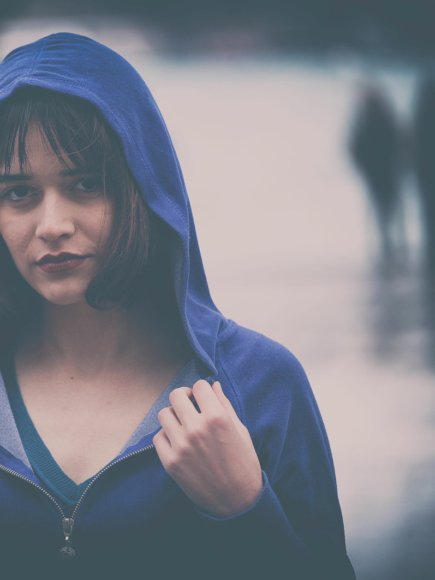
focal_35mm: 281
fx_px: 4706
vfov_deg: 7.0
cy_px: 291
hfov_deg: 5.3
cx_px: 50
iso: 200
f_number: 2.8
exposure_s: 1/300
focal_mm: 129.2
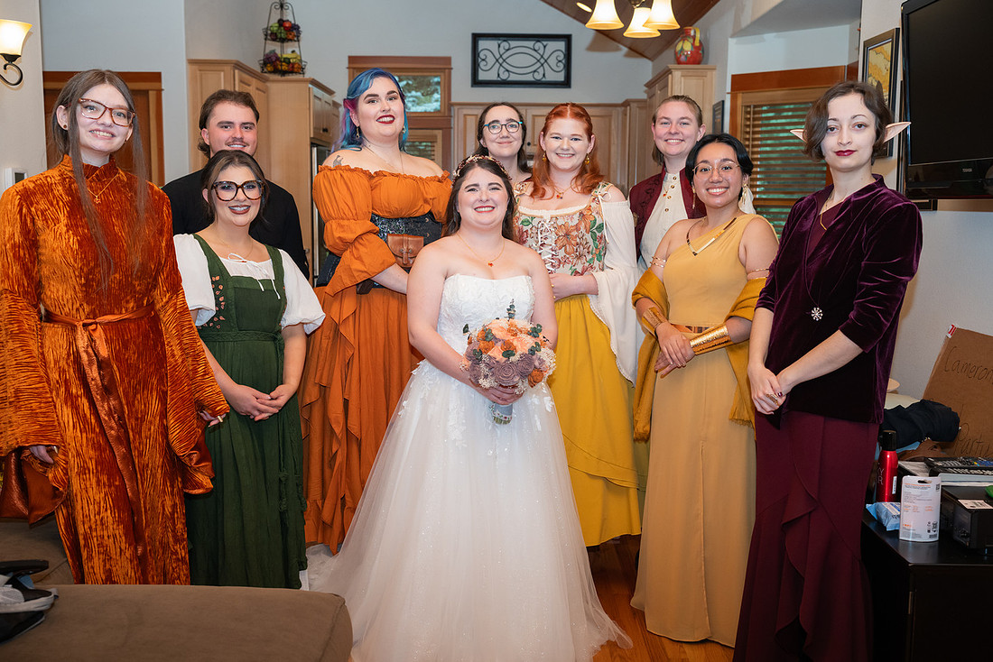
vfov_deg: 37.3
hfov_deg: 53.6
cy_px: 331
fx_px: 983
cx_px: 496
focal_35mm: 36
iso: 1250
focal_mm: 35
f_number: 4
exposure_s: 1/320
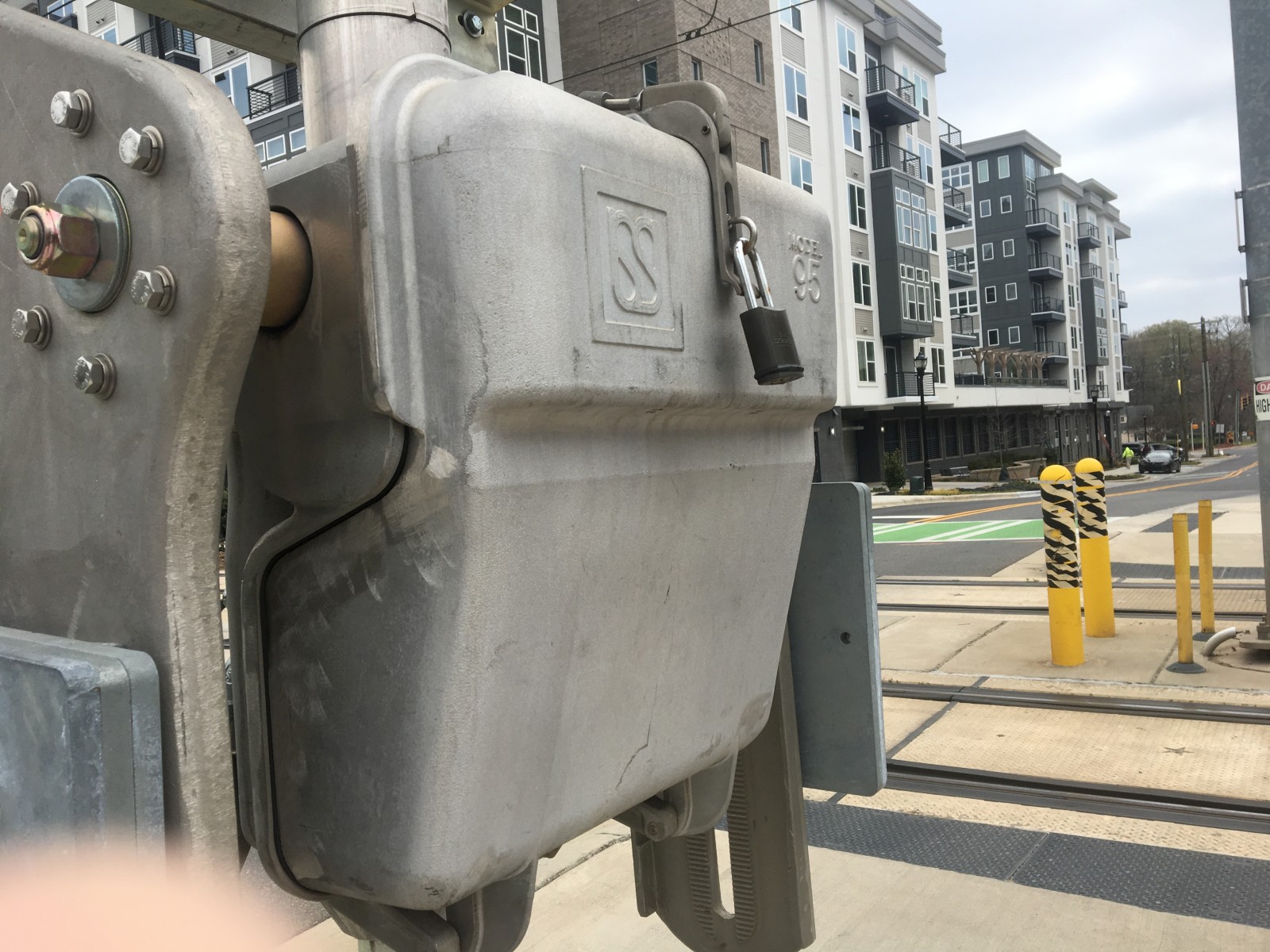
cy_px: 476
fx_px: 1064
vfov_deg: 48.2
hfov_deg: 61.7
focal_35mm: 29
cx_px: 635
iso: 25
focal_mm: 4.15
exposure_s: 1/1040
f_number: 2.2
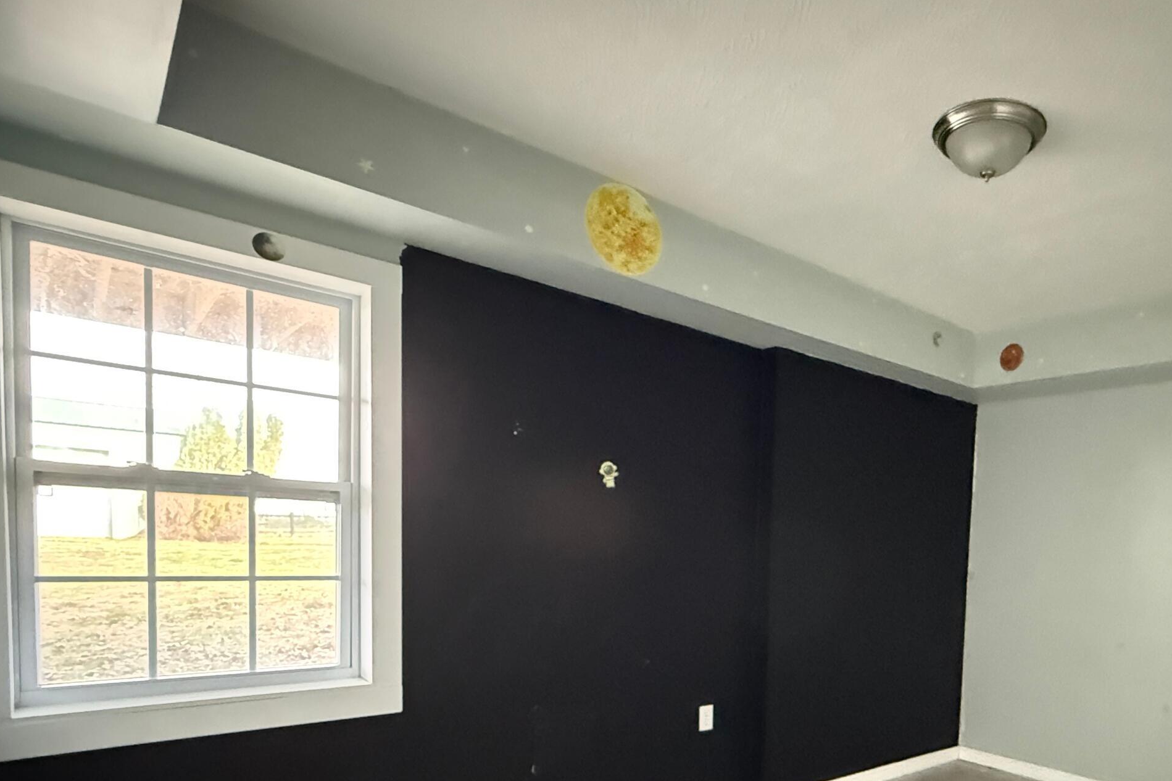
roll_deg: -1.6
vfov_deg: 52.5
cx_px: 850
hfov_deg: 71.9
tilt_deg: -3.3
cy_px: 592
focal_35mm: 23
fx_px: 749
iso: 1600
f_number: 2.2
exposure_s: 1/37
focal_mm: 2.22
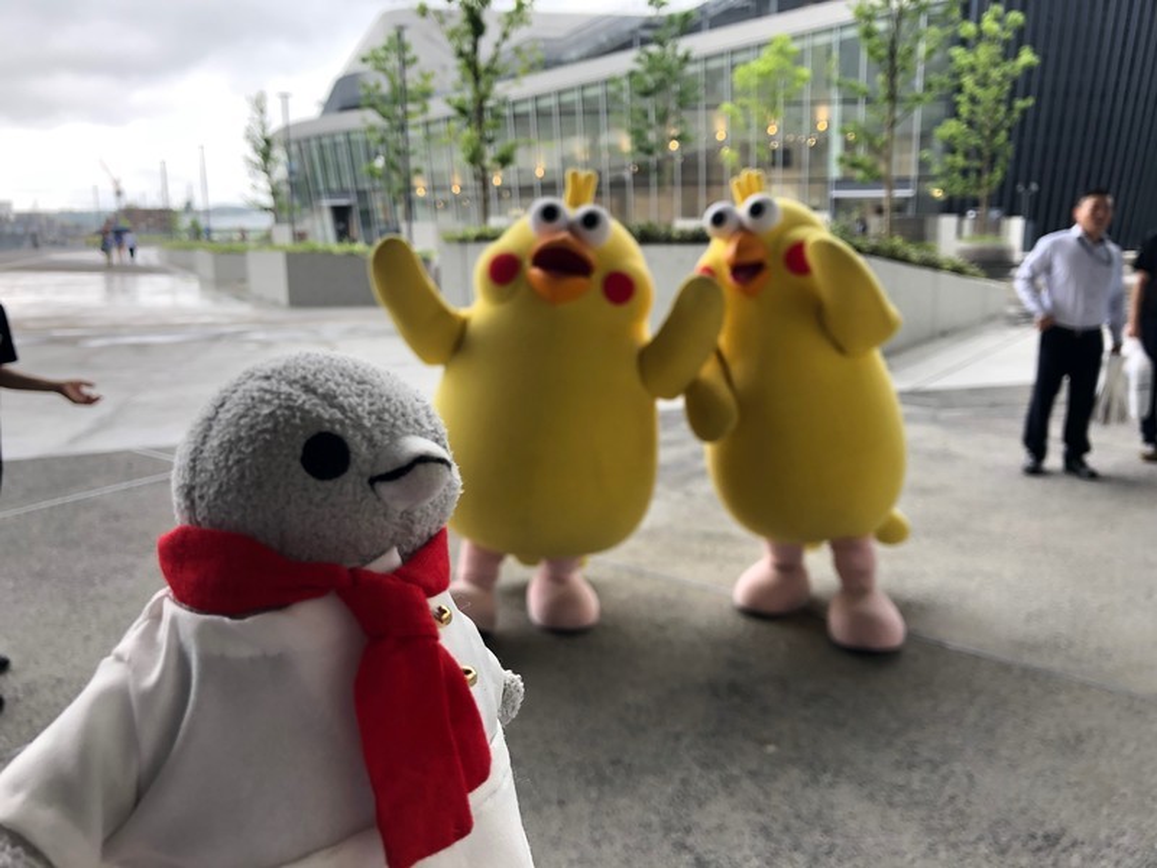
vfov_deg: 49.7
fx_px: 936
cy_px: 434
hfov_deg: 63.4
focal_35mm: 28
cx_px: 578
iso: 32
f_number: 1.8
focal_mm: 3.99
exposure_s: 1/120
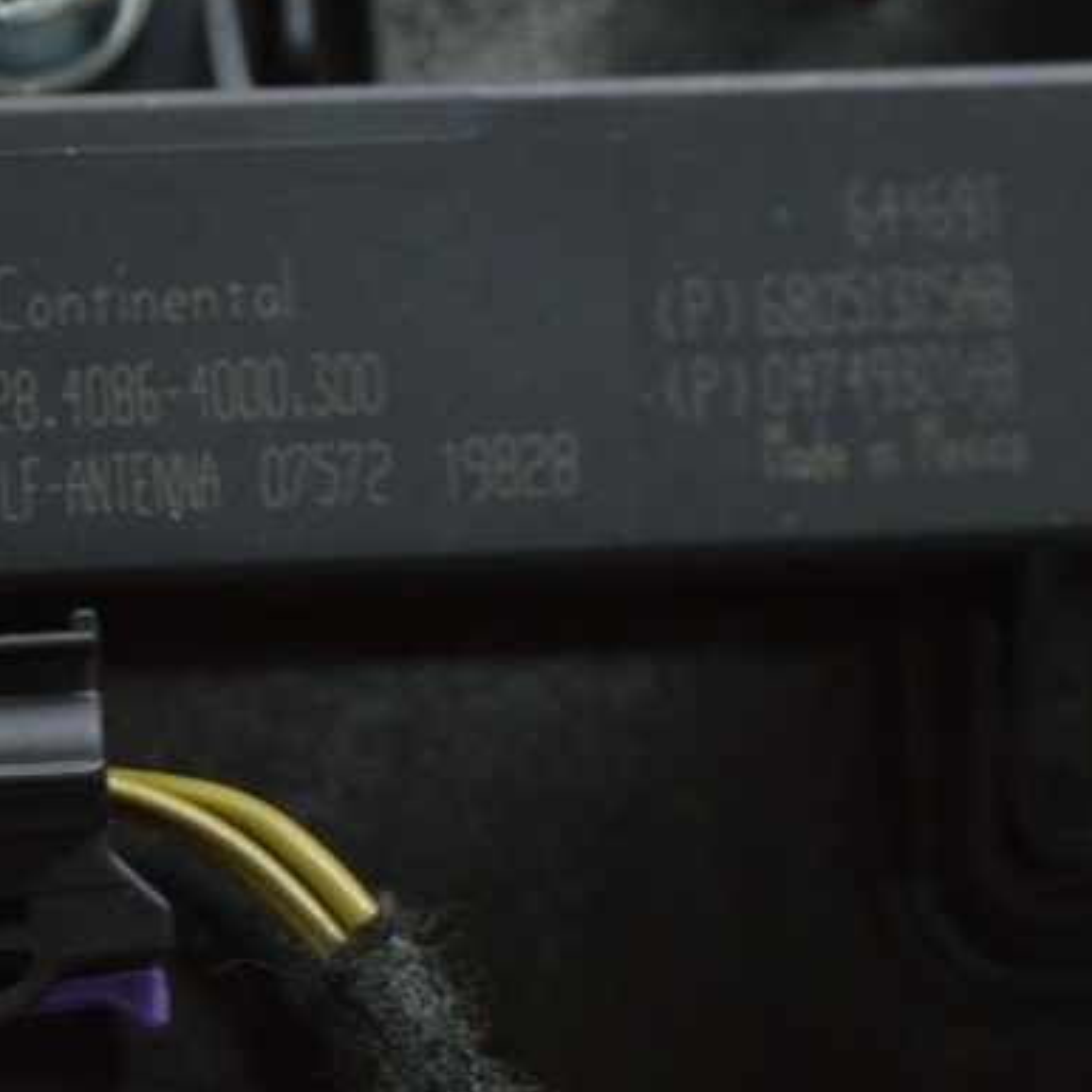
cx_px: 447
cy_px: 429
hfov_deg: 12.9
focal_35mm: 135
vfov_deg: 12.9
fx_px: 4818
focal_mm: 40
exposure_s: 1/40
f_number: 5
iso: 400
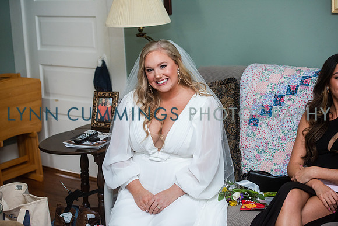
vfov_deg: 19.5
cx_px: 169
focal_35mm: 70
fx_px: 657
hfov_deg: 28.8
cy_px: 113
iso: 640
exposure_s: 1/100
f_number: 3.5
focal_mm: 70
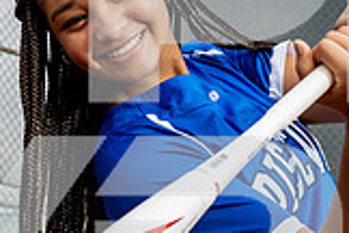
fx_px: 1212
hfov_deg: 16.2
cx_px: 54
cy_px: 251
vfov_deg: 10.8
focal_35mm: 125
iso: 80
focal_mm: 35
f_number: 5.6
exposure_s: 1/200
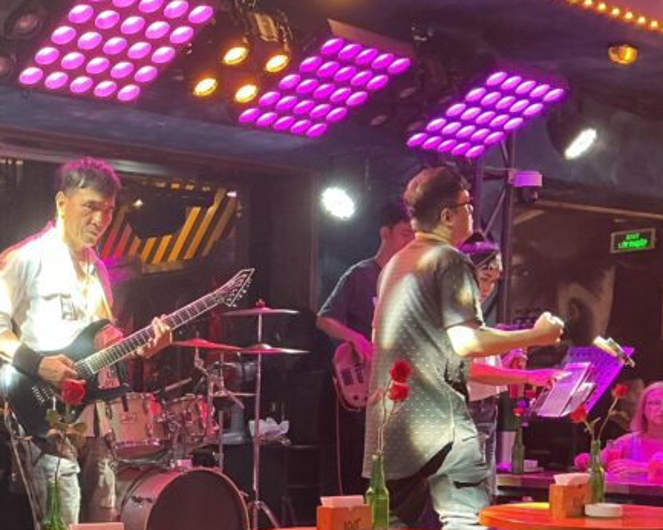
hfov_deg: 27.1
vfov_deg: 22.1
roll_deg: +1.3
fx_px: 1314
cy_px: 509
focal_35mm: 67
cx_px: 44
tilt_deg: -5.4
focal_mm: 3
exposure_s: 1/50
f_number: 1.8
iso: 200
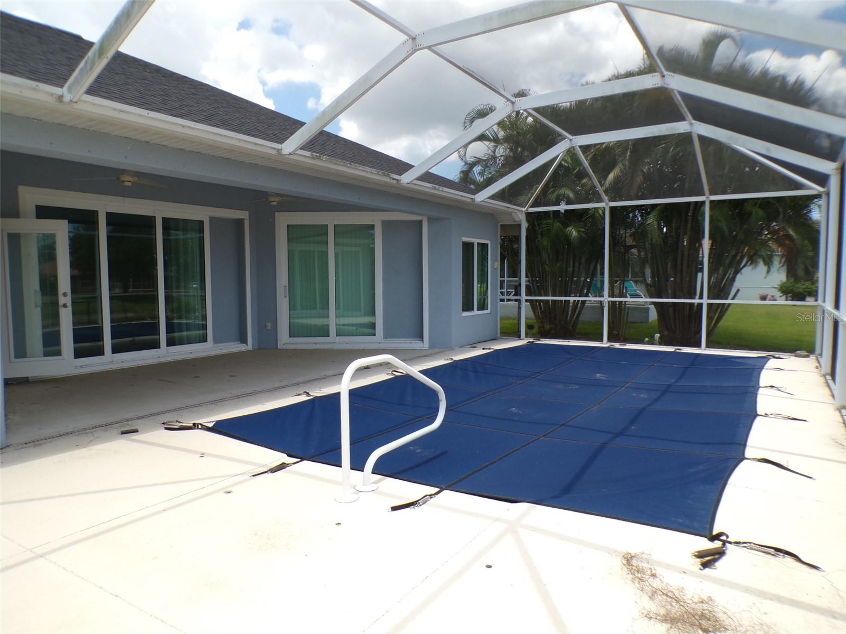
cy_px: 317
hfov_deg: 71.6
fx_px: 587
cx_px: 423
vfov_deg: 56.8
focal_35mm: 24
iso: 100
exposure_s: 1/280
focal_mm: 4.3
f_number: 4.4
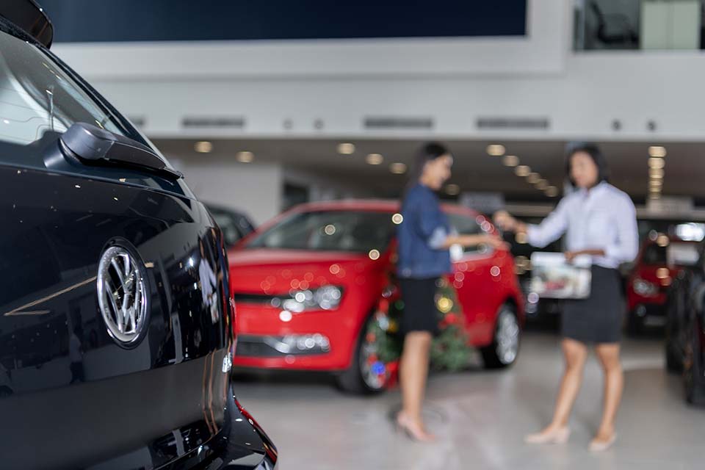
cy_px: 235
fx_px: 979
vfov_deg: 27.0
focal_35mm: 50
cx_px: 352
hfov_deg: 39.6
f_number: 2.8
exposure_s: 1/250
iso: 100
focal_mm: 50
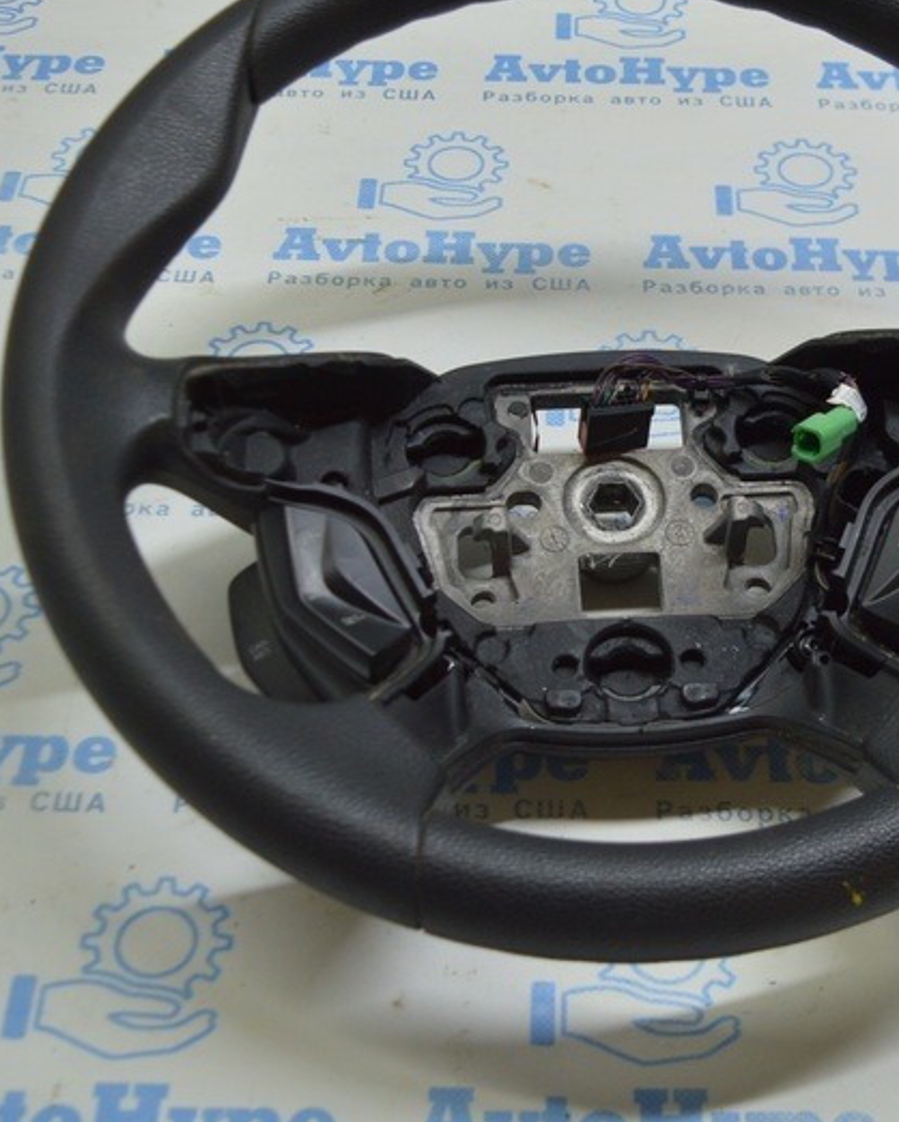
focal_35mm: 58
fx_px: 1925
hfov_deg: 26.2
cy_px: 498
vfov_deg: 32.5
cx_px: 570
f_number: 3.8
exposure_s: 1/100
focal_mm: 21
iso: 400
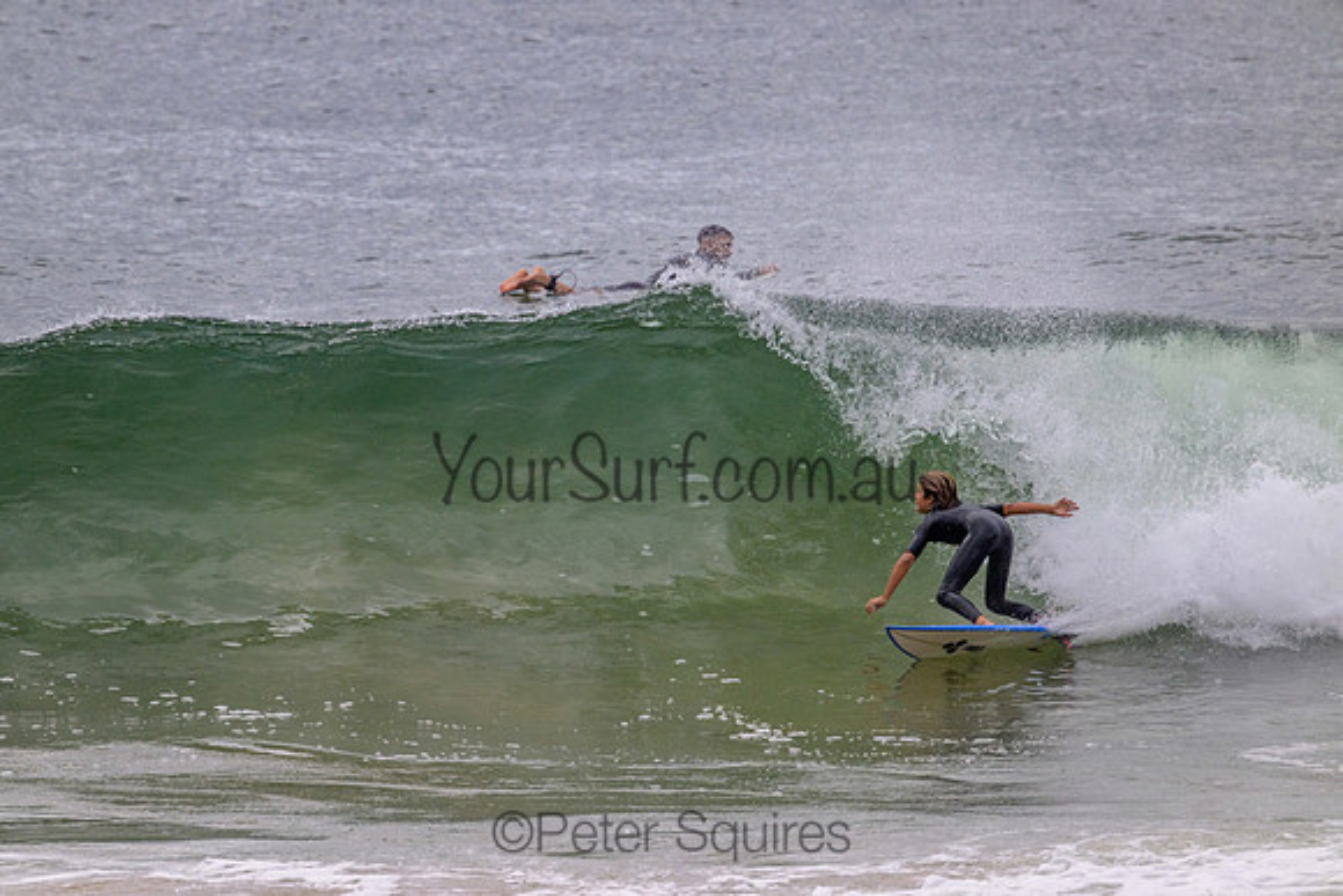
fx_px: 29850
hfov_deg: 2.6
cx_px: 672
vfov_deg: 1.7
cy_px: 448
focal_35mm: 800
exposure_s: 1/2000
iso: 1400
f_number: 11
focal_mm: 800
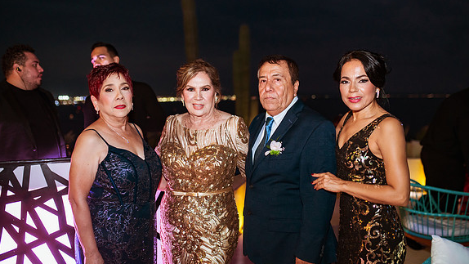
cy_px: 140
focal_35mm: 37
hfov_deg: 54.0
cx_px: 235
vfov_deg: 32.0
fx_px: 460
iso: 2000
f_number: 2
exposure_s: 1/100
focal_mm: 35
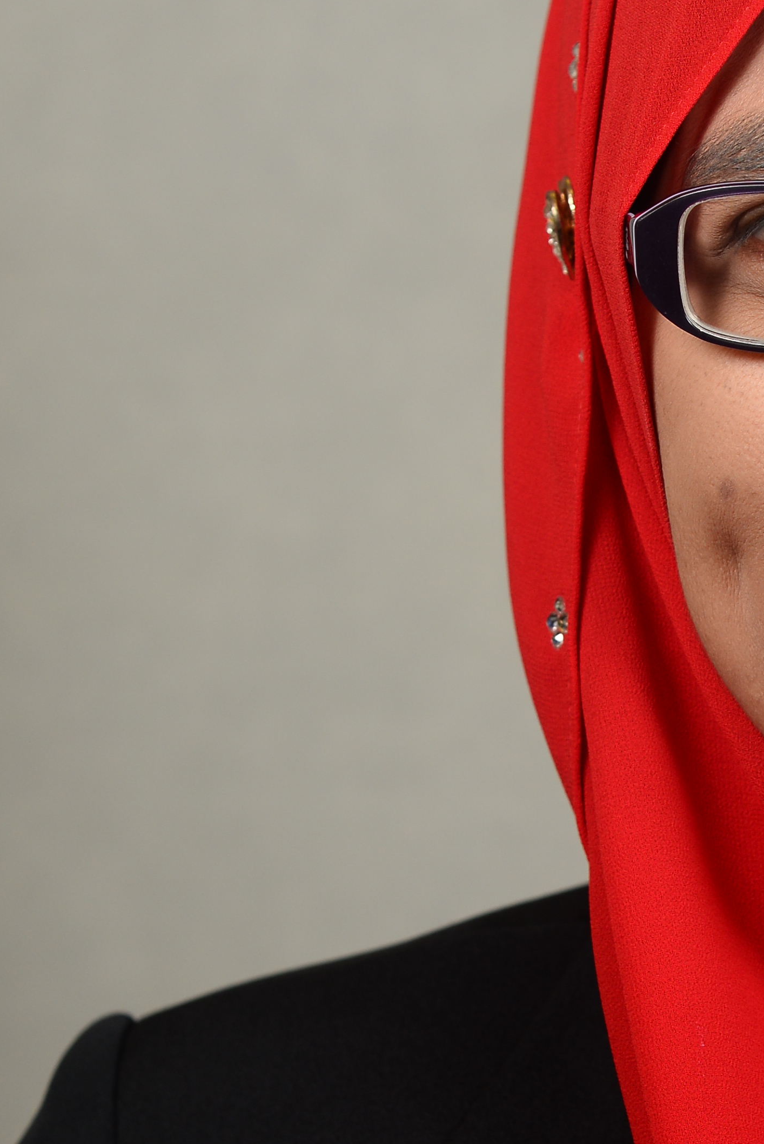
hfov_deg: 9.5
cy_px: 641
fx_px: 4516
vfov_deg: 14.4
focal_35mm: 142
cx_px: 979
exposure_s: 1/80
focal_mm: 50
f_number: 5.6
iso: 250
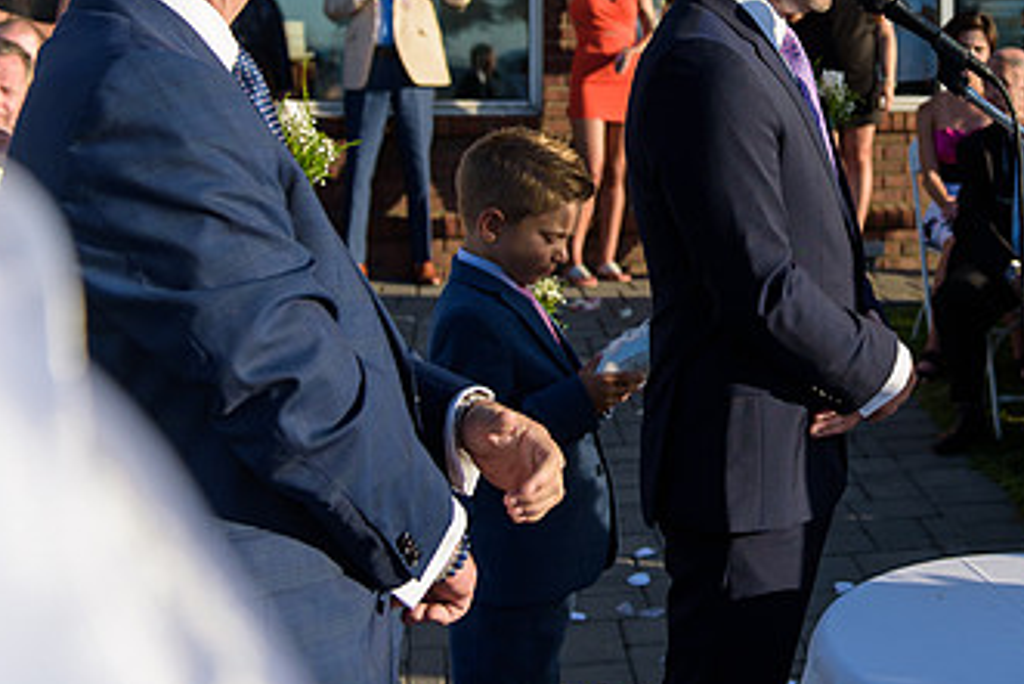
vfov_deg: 21.3
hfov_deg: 30.9
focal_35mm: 63
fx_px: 1793
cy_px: 116
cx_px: 854
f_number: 3.2
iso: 200
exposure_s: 1/1600
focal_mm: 36
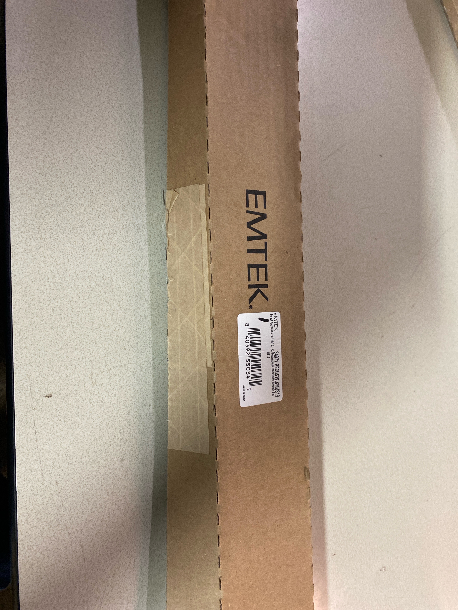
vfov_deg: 67.3
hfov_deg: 53.1
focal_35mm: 26
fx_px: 459
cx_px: 229
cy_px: 305
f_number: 1.8
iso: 160
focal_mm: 4.25
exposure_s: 1/60
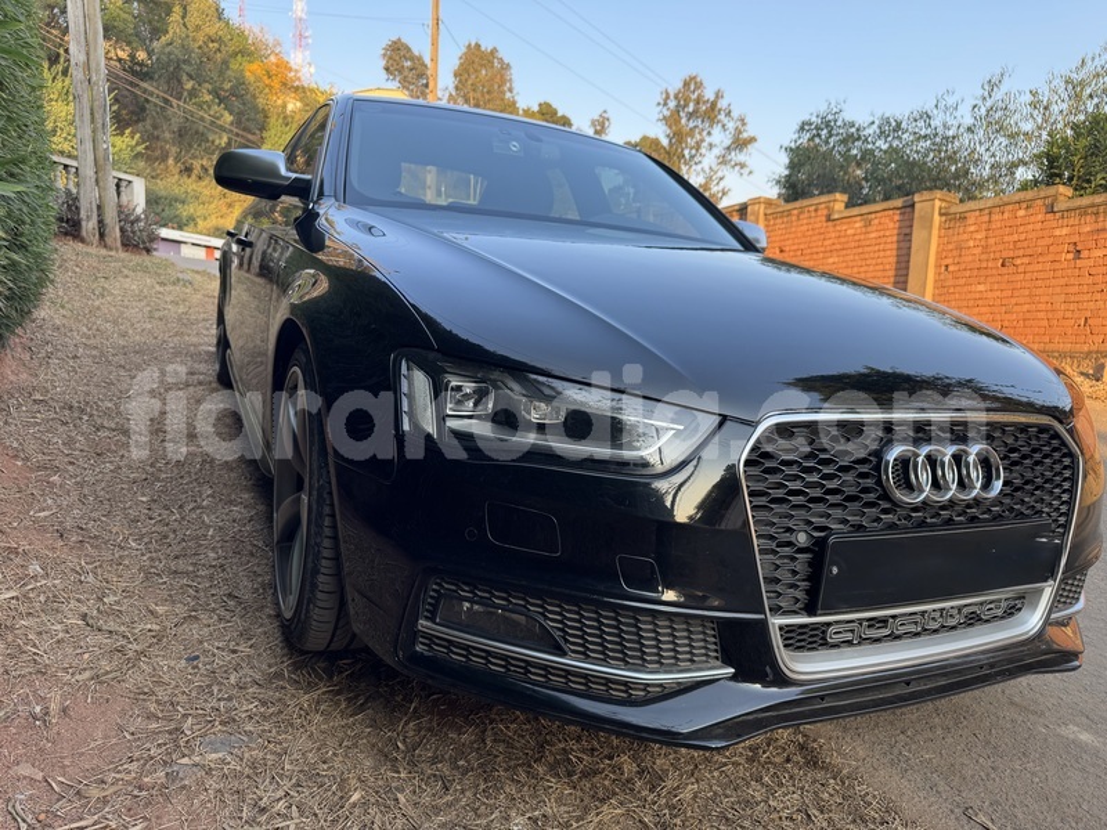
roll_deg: -0.9
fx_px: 768
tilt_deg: -4.3
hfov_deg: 71.6
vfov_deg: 56.8
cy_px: 415
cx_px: 554
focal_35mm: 24
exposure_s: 1/233
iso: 64
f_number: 1.78
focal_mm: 6.76
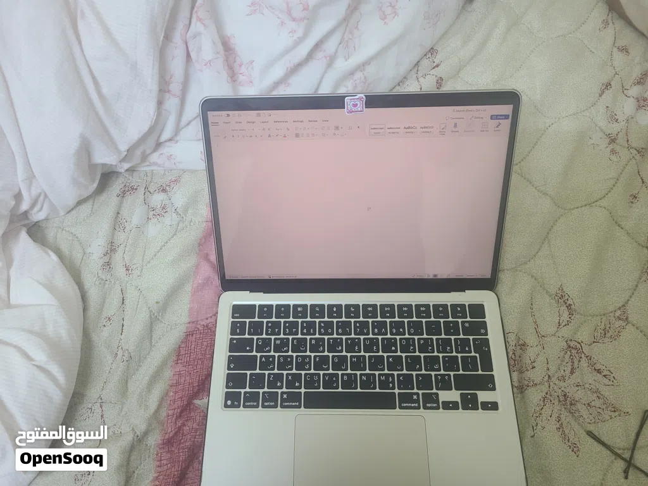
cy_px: 243
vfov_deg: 53.1
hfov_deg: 67.3
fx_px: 487
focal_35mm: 26
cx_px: 324
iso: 500
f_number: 1.8
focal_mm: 5.4
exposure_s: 1/50
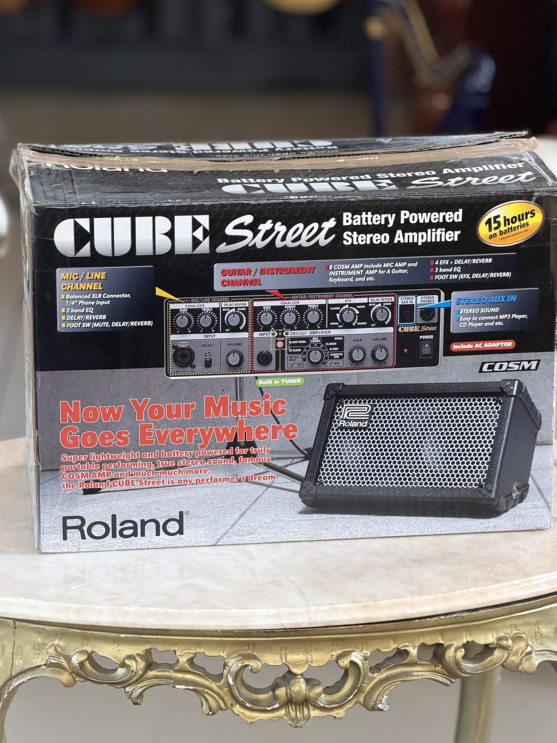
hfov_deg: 14.0
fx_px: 2274
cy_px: 381
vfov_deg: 18.5
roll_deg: -0.6
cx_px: 284
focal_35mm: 106
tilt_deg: -17.3
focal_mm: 16.89
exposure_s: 1/121
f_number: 2.8
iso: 320
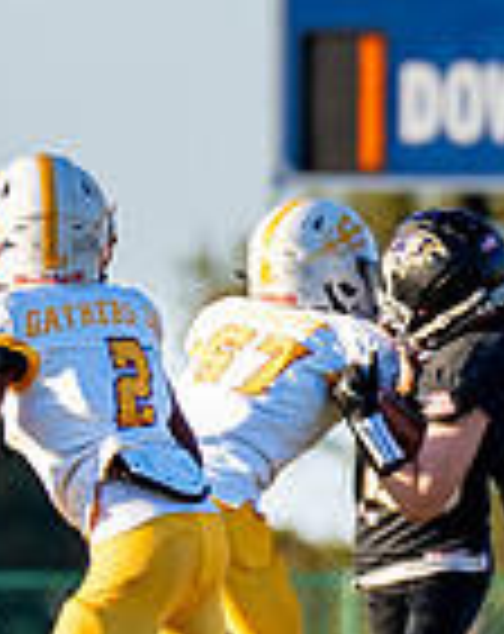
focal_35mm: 1397
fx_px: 26161
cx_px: 769
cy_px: 473
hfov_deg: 1.1
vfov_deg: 1.4
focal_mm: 200
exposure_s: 1/1600
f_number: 2.8
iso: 160
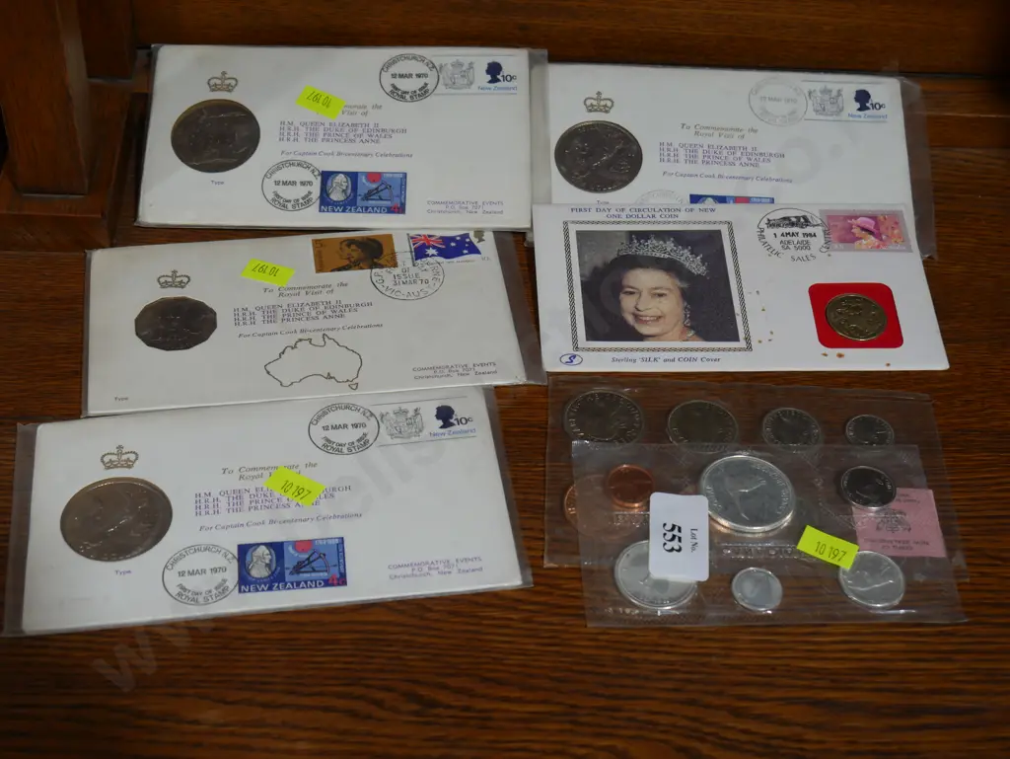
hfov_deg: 35.5
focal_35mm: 54
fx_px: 1576
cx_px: 505
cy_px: 380
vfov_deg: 27.1
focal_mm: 27
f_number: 5.3
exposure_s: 1/60
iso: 320
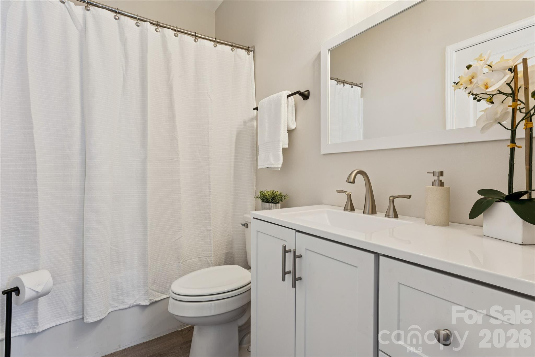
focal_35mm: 17
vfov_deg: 71.1
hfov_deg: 94.0
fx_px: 250
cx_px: 268
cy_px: 178
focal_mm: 16.8
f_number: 13
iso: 100
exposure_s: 1/1.25
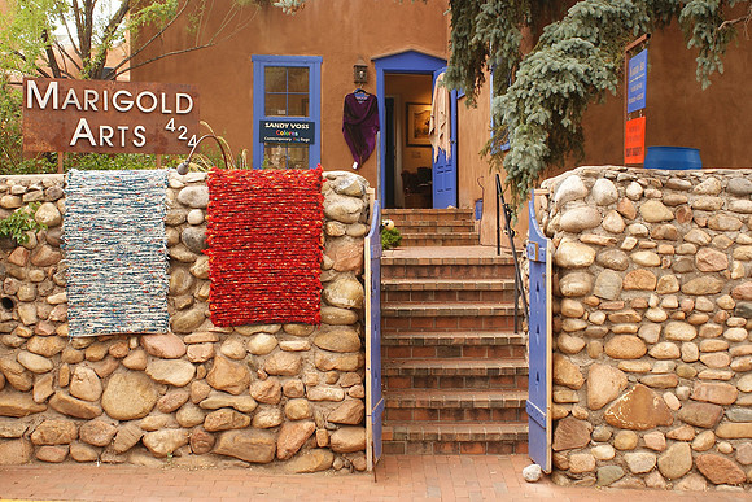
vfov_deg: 25.8
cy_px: 251
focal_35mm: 52
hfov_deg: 37.8
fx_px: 1097
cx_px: 376
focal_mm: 35
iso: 100
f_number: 8
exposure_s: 1/25
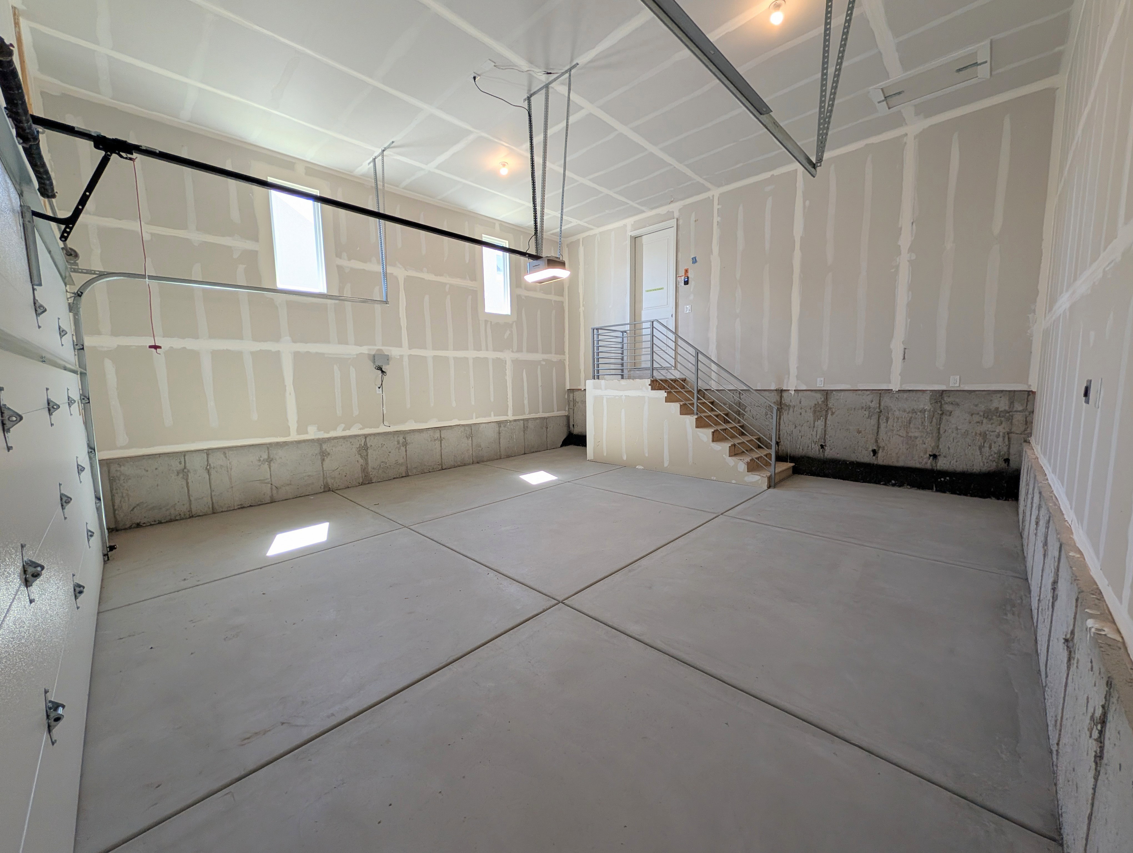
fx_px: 393
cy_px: 426
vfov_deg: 94.6
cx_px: 566
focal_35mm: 12
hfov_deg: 110.5
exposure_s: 1/115
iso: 46
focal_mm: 2.02
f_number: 1.7
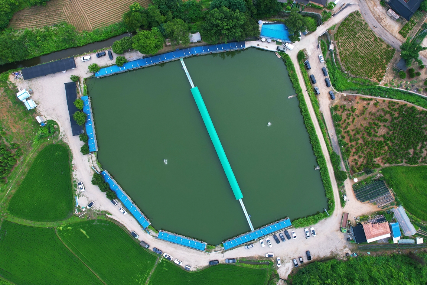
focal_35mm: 22
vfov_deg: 57.2
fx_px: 261
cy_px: 142
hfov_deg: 78.6
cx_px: 214
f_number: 2.8
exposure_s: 1/500
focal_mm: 8.38
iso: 100
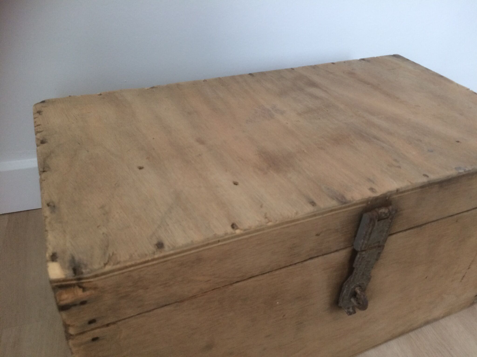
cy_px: 178
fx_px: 400
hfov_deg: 61.7
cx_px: 238
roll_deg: -2.6
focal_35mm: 29
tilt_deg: -37.6
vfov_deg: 48.2
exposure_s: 1/33
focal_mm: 4.15
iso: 80
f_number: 2.2
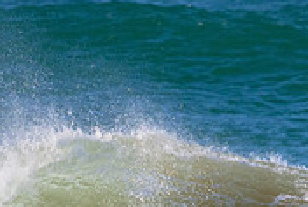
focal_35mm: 2630
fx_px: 22539
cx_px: 236
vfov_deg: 0.5
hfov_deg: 0.8
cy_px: 252
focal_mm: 800
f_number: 11
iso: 1800
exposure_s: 1/2000
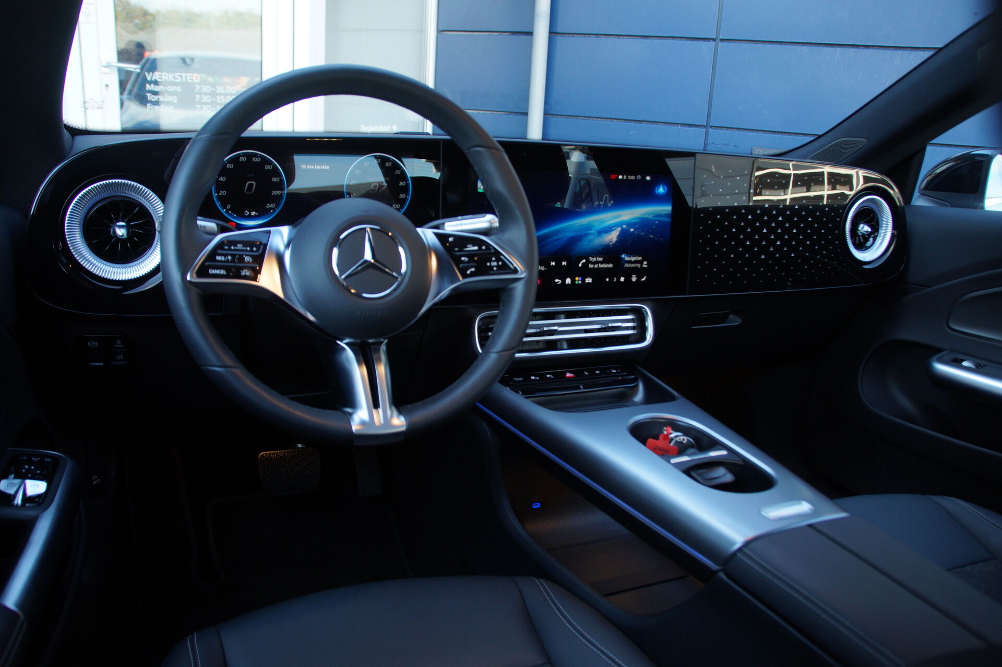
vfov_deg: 47.9
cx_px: 501
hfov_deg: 67.4
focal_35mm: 27
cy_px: 334
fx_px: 751
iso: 200
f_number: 4
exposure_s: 1/60
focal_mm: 18
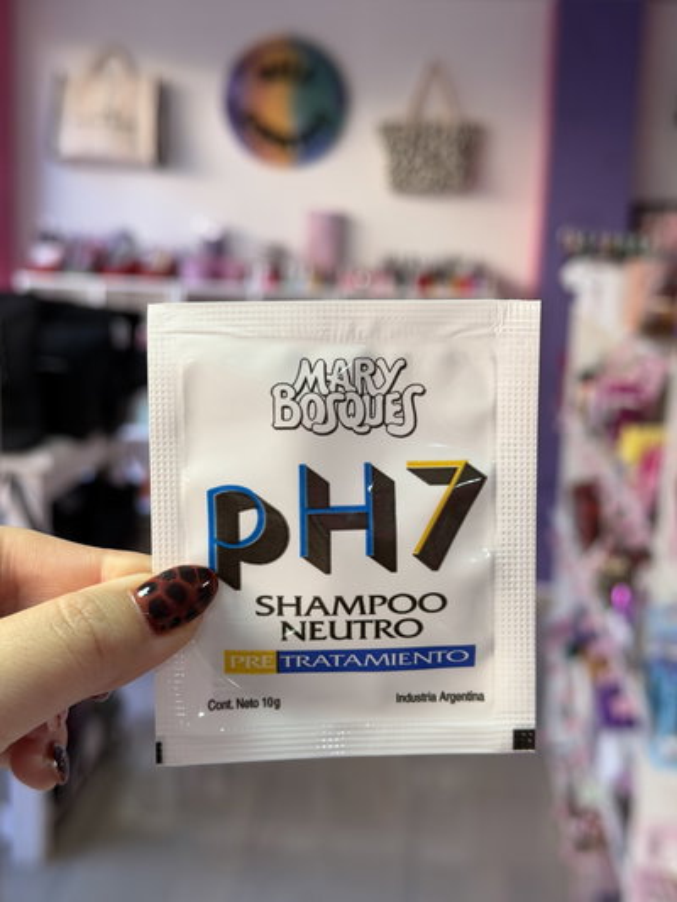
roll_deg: -2.6
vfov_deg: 39.6
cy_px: 451
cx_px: 338
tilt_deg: -10.7
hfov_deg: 30.3
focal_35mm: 48
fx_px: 1251
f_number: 1.78
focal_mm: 6.76
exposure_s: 1/121
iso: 80
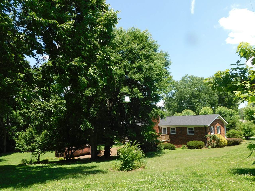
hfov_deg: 63.4
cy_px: 96
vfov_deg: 49.7
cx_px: 128
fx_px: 206
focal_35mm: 28
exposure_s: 1/640
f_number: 3.2
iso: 125
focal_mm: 4.9
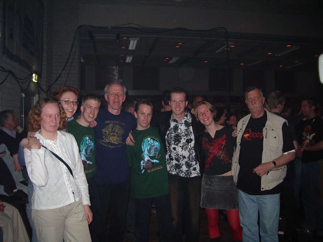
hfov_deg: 49.0
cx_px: 162
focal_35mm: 38
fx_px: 355
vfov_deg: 37.7
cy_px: 121
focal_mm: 5.8
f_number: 2.6
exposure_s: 1/60
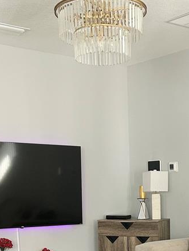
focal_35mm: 71
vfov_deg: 25.5
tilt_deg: -10.0
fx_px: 516
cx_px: 151
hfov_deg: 20.5
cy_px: 270
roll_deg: +0.9
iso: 125
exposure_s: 1/102
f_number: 1.5
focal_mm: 5.7
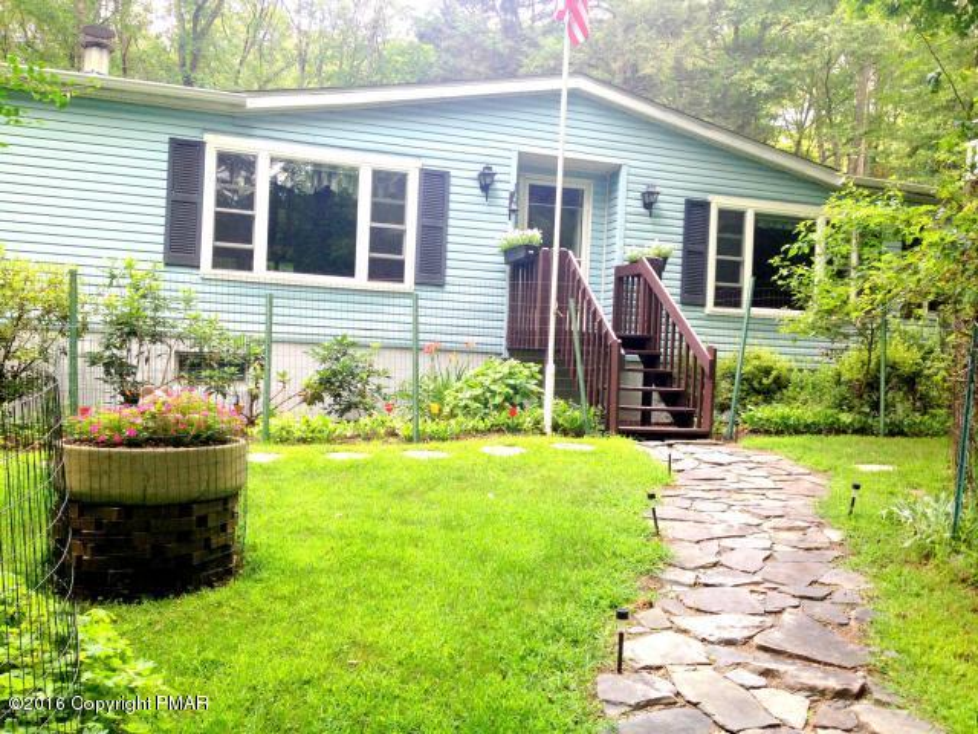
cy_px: 367
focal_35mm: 35
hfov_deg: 52.6
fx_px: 989
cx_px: 489
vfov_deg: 40.7
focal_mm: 4.28
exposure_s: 1/120
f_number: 2.4
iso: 64
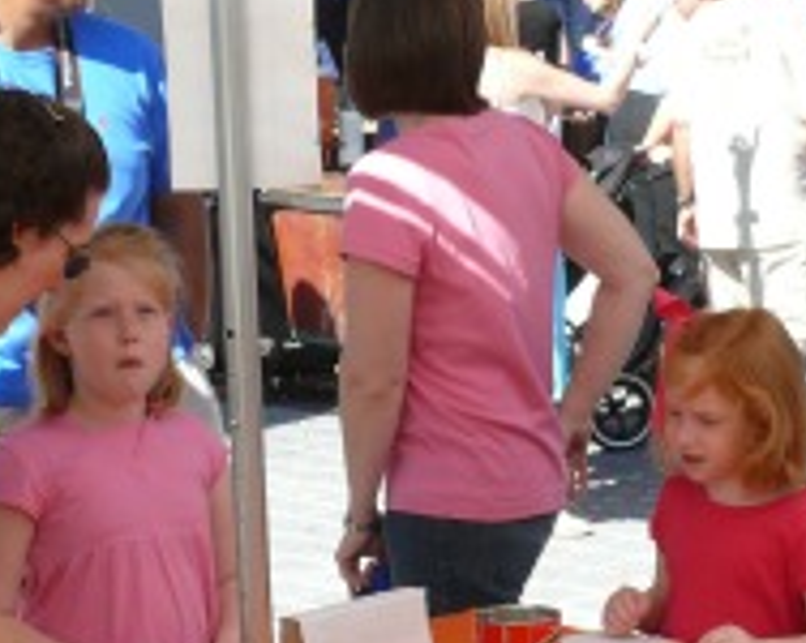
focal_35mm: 109
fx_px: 2597
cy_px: 802
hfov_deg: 17.5
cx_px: 613
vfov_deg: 13.7
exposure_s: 1/250
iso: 100
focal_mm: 7.4
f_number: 4.5
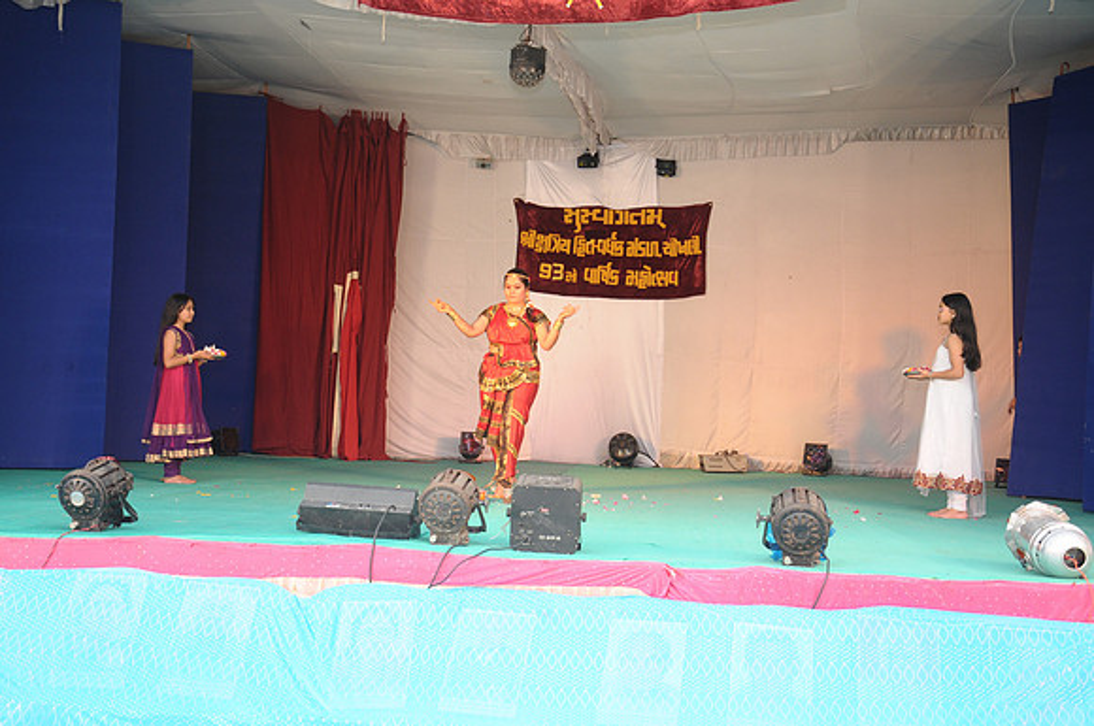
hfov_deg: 43.7
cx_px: 547
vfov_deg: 29.8
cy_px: 363
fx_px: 1366
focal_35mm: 45
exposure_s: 1/125
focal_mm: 30
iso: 500
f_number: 5.6
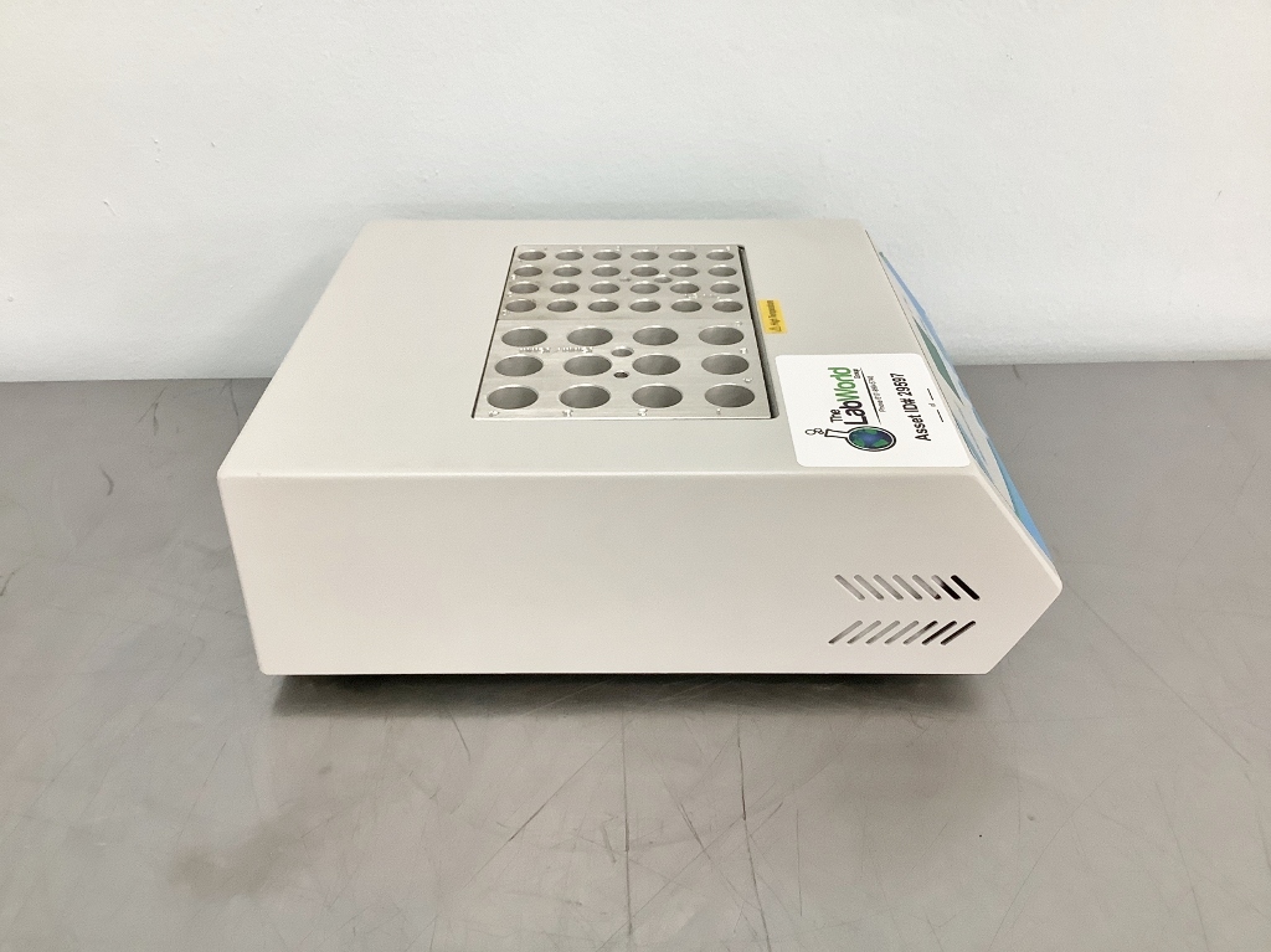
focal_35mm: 31
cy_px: 476
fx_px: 1138
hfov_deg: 58.4
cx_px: 636
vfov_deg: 45.4
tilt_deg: -31.8
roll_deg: +0.8
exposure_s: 1/60
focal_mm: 3.3
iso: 160
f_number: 2.4
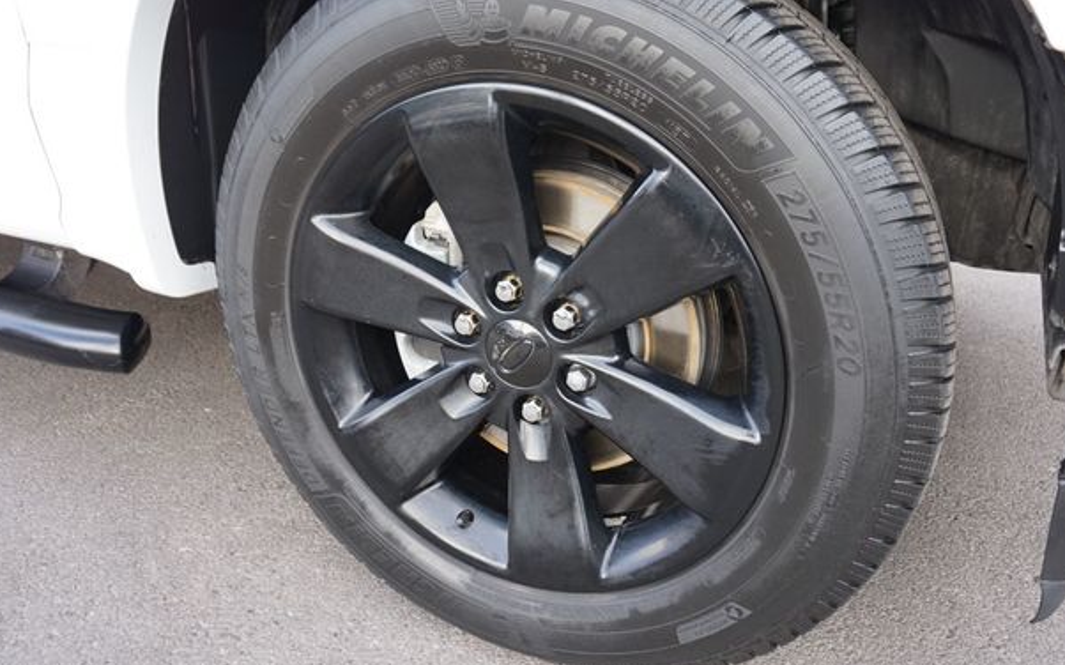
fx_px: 755
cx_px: 554
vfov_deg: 47.6
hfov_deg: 70.4
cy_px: 318
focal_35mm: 26
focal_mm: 16
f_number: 4
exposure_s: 1/60
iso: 200
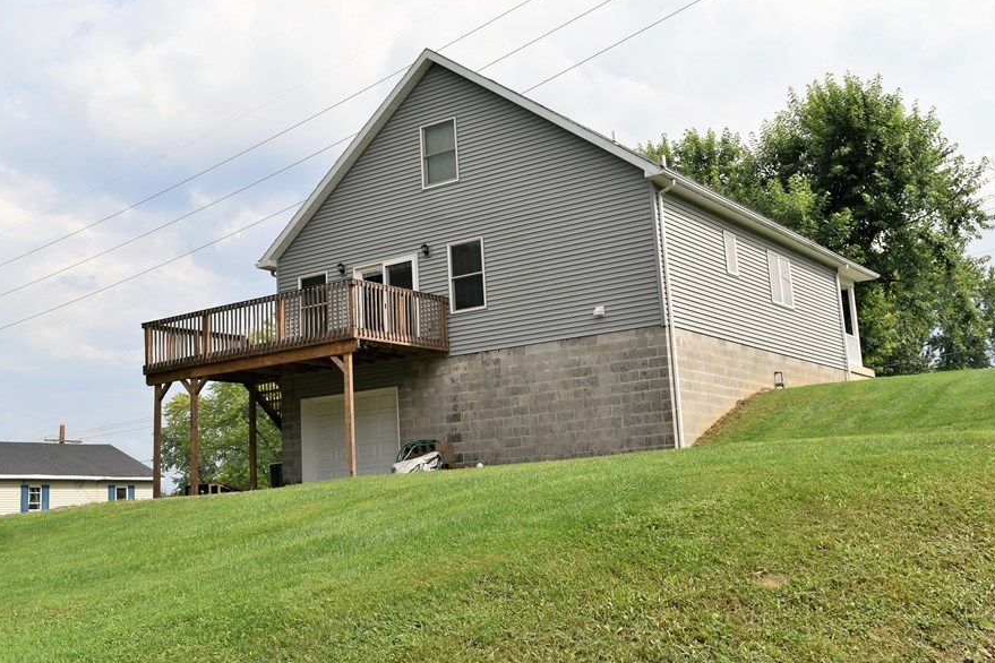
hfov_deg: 45.7
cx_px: 429
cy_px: 294
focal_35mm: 43
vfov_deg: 31.4
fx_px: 1178
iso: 100
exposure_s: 1/500
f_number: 8
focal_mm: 23
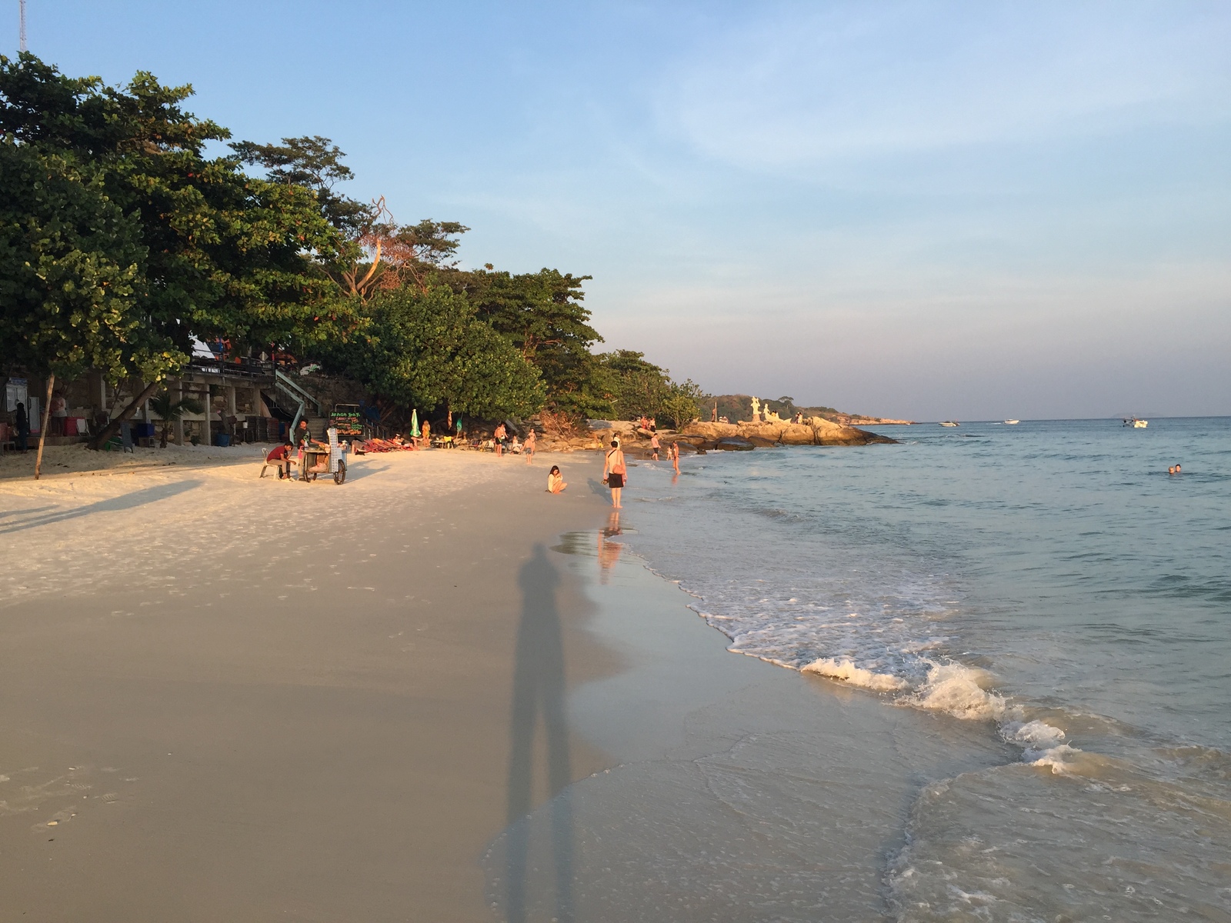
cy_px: 462
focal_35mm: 29
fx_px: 1031
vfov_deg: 48.2
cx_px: 616
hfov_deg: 61.7
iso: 32
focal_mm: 4.15
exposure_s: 1/618
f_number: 2.2
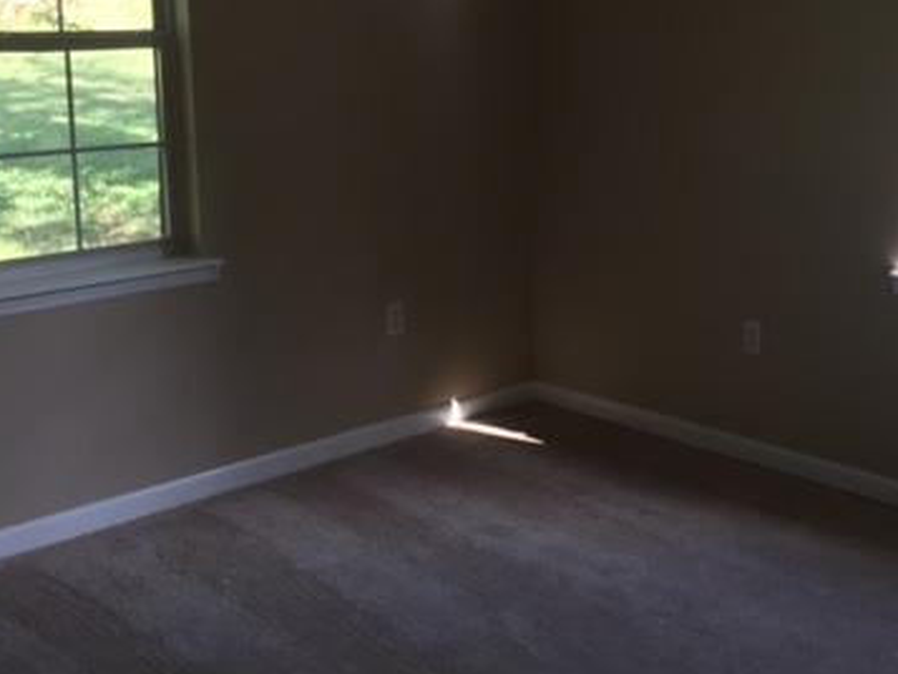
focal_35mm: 52
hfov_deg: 35.8
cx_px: 699
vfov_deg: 27.9
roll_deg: -0.3
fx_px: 1349
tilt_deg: -9.4
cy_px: 234
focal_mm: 4.15
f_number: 2.2
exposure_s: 1/60
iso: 40
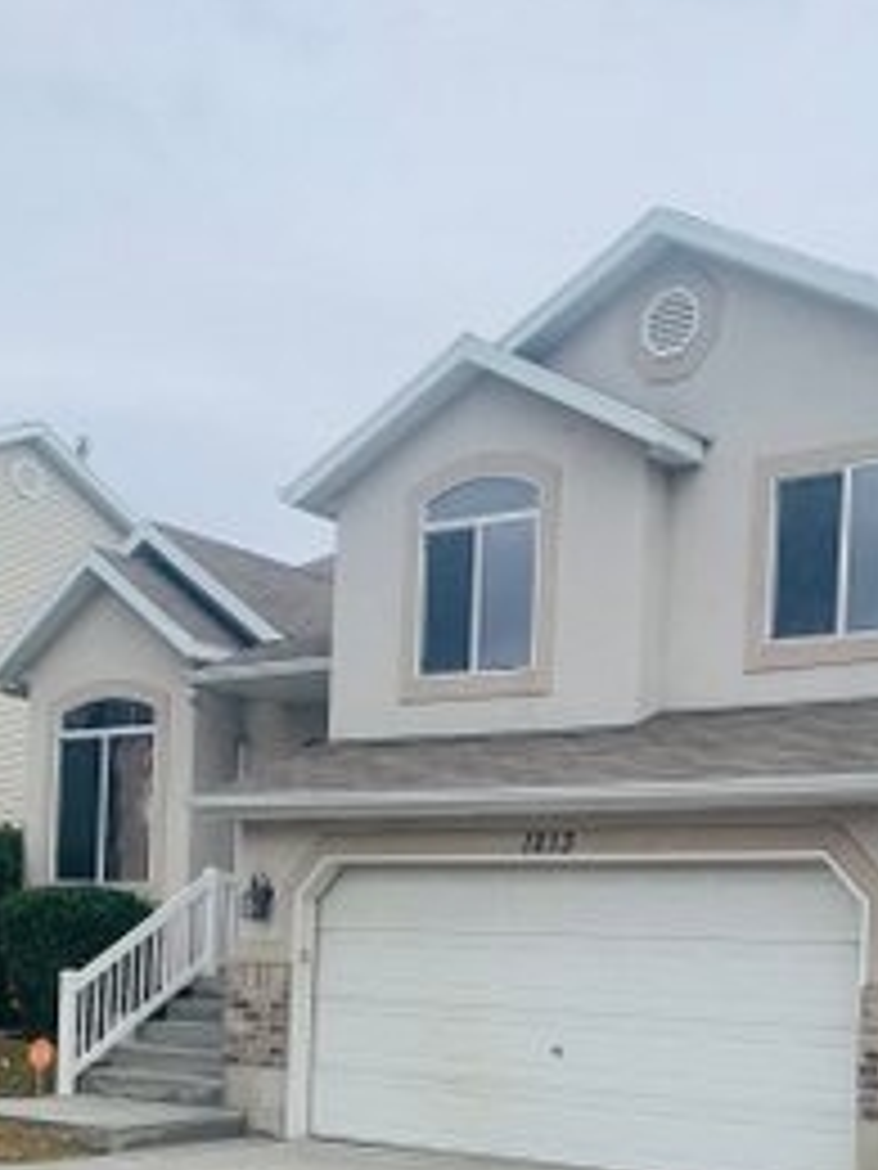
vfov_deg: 37.8
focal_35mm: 48
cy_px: 981
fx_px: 1623
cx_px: 653
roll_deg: -1.7
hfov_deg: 29.8
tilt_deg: +0.7
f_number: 1.8
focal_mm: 4.25
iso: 25
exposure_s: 1/1610
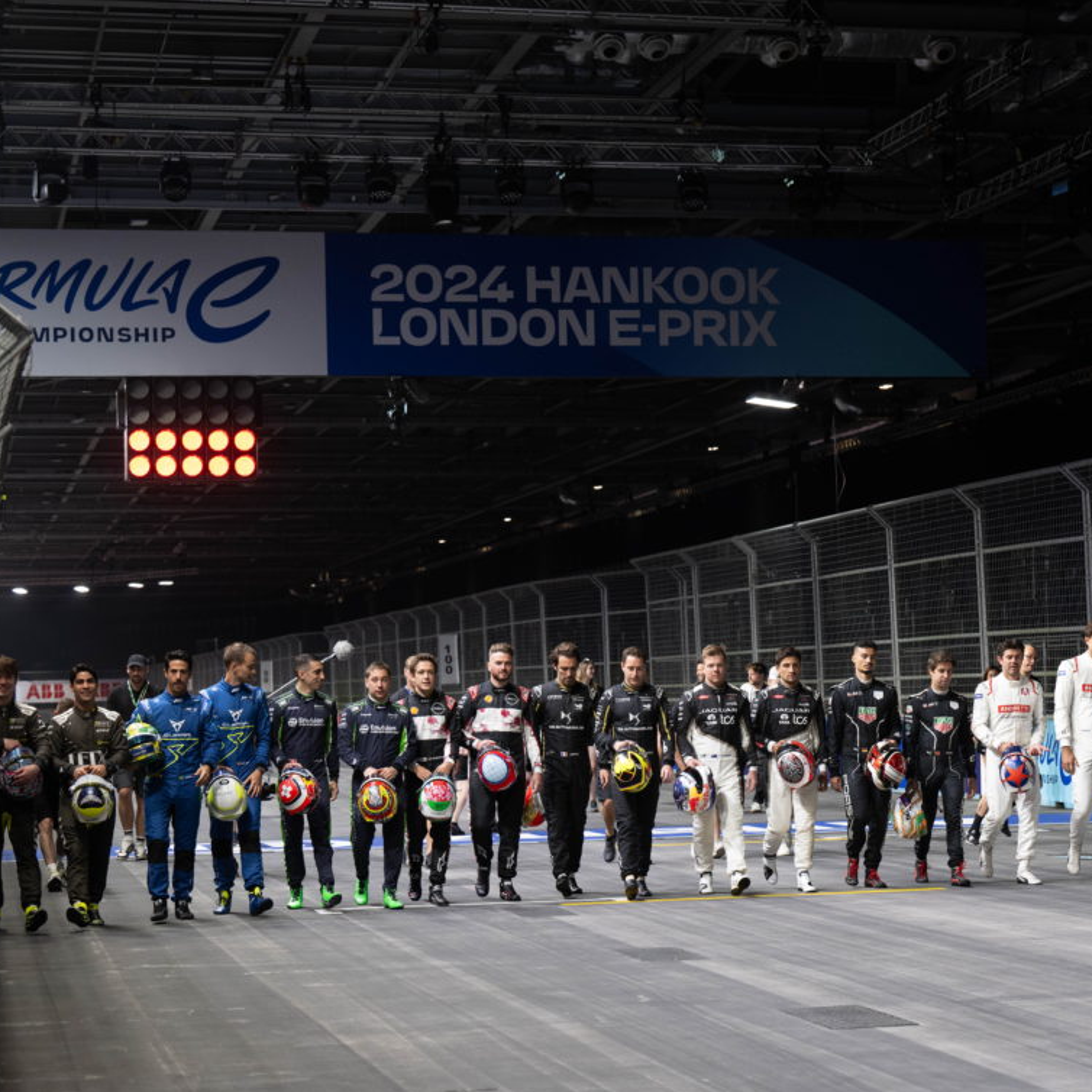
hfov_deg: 19.2
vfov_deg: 19.3
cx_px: 792
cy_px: 549
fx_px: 3212
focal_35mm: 90
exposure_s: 1/250
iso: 1000
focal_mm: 70
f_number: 4
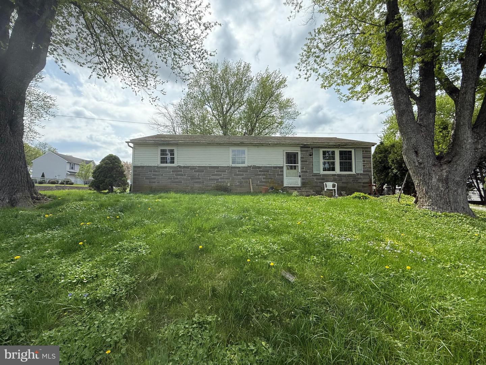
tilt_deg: +3.8
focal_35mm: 14
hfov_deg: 102.1
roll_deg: +0.0
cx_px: 243
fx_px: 197
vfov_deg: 85.7
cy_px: 182
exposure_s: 1/1167
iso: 64
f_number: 2.2
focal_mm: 2.22
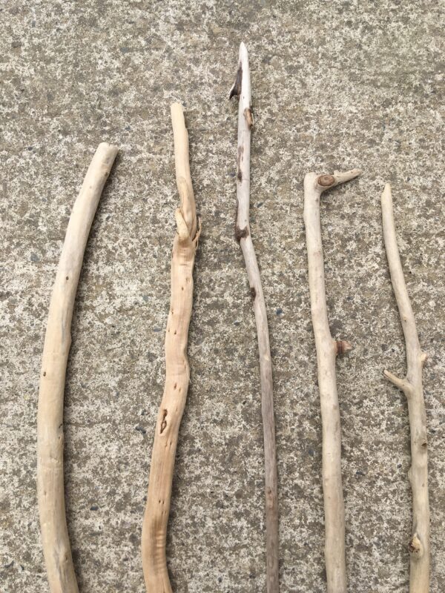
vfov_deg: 61.7
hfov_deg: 48.2
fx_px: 497
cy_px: 296
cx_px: 222
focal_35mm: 29
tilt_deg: -81.7
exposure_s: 1/1166
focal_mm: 4.15
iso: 25
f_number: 2.2
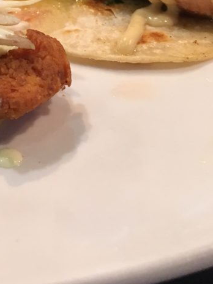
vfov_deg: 28.1
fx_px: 525
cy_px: -11
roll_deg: +6.1
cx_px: -21
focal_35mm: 64
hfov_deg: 21.7
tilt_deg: -28.7
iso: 200
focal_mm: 4.15
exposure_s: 1/20
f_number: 2.2
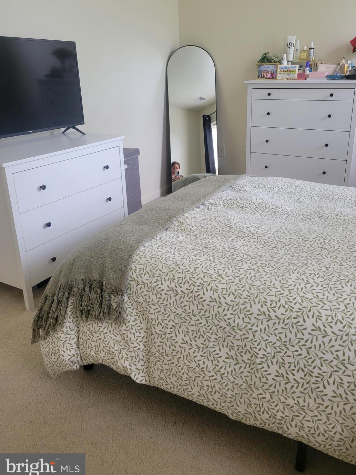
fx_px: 398
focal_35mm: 29
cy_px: 217
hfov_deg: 48.1
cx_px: 198
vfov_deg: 61.6
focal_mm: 5.4
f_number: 1.8
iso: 250
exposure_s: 1/120
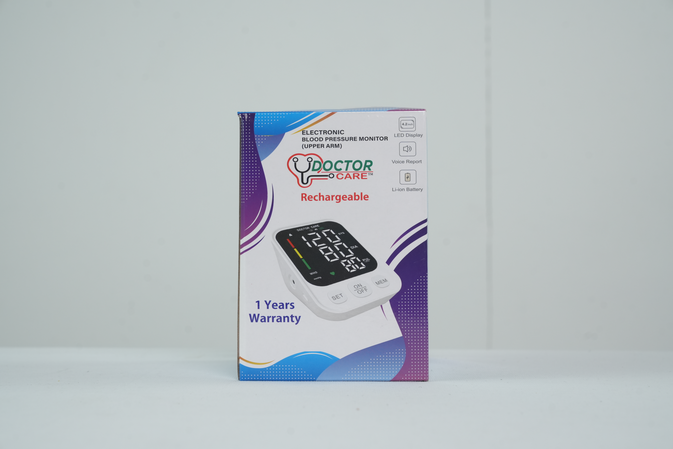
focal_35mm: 65
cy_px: 224
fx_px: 1215
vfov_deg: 20.9
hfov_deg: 31.0
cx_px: 336
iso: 800
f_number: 7.1
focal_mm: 65
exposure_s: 1/160
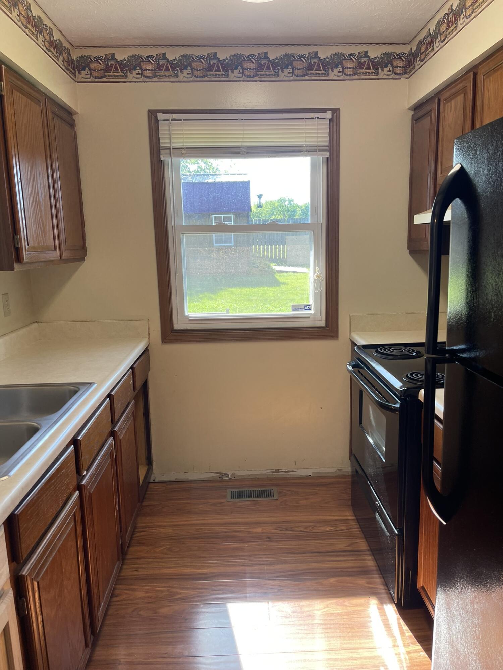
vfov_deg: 69.4
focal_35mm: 25
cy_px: 335
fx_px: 484
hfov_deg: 54.9
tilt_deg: -9.9
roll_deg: +1.5
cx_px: 252
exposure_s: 1/120
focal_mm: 5.1
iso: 50
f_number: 1.6
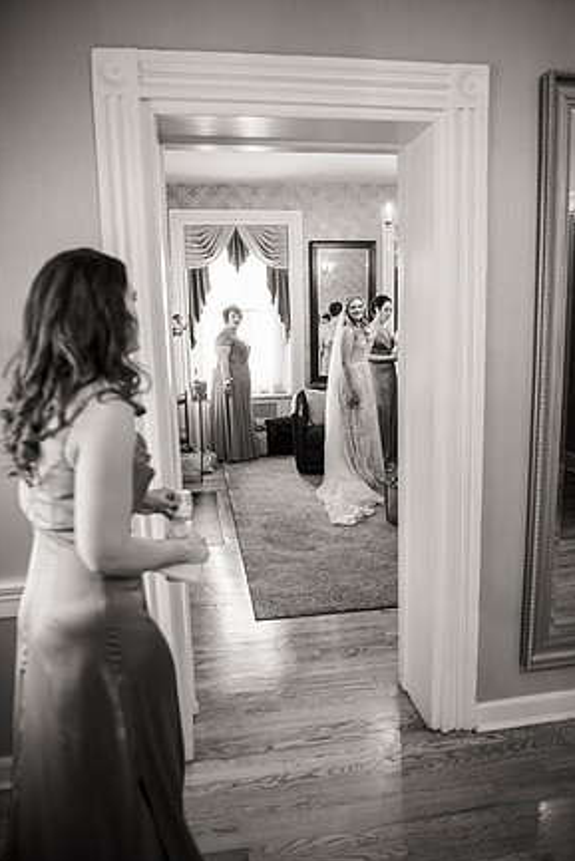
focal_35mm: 27
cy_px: 428
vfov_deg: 67.4
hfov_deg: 48.0
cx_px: 292
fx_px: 646
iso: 320
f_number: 2.8
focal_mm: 26
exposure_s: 1/40
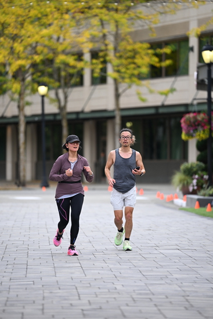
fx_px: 1774
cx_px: 106
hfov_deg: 6.9
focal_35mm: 200
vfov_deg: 10.3
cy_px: 160
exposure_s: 1/2000
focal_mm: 200
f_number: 2.8
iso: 640
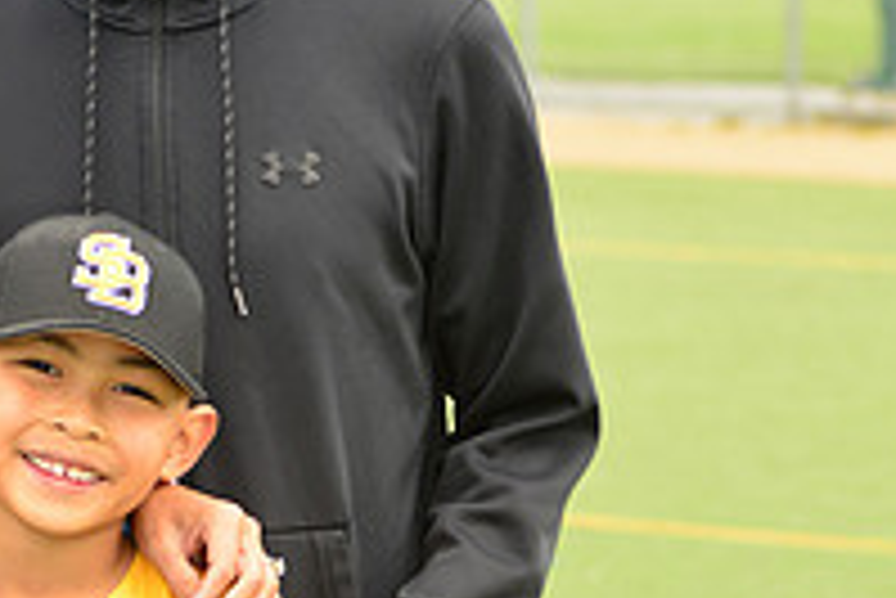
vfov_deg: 4.1
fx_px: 8418
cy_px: 701
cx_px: 61
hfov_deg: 6.1
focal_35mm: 338
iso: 250
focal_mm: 116
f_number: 8
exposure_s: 1/200
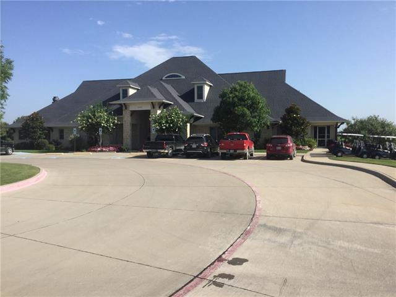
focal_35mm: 31
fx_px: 355
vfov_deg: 45.4
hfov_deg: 58.4
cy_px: 148
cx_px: 198
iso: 25
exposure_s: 1/1235
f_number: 2.4
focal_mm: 3.3
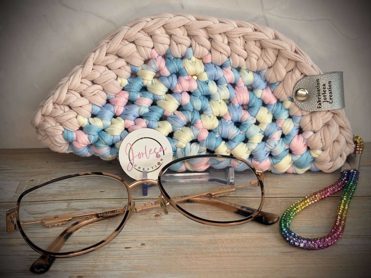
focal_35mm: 52
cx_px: 186
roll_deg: +1.2
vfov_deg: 28.0
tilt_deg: -25.4
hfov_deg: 36.8
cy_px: 139
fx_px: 557
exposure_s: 1/77
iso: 50
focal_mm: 5.96
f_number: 1.6
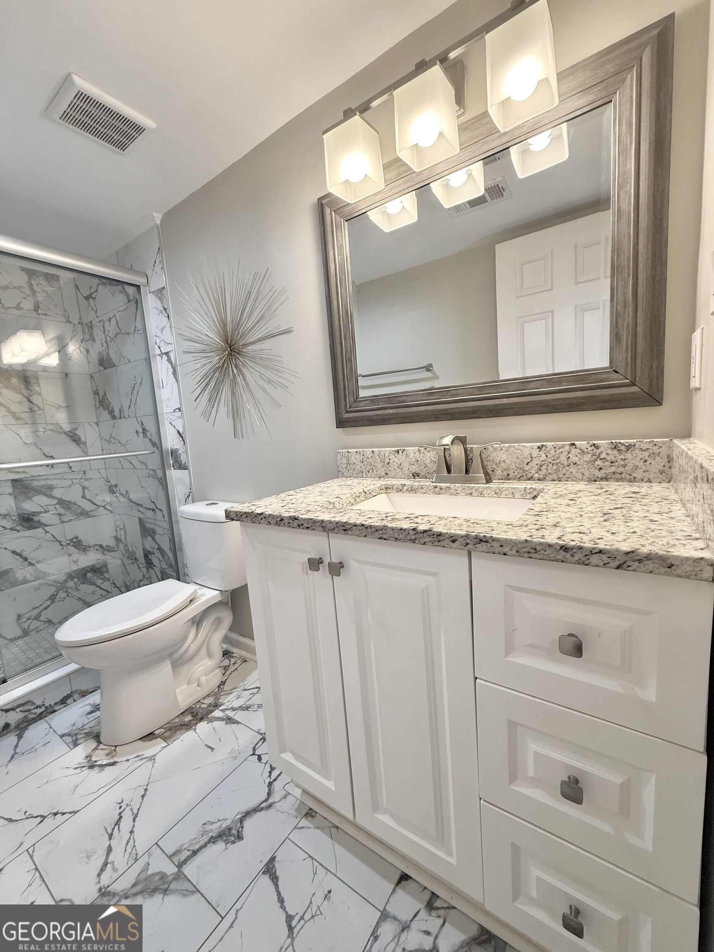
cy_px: 476
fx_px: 385
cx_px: 357
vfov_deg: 102.1
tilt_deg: -6.3
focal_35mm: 14
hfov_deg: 85.7
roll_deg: +4.1
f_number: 2.2
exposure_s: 1/120
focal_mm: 2.22
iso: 250
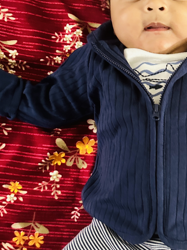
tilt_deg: -85.3
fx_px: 389
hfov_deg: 26.0
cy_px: 153
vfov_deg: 35.4
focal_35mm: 54
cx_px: 176
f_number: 1.78
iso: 1000
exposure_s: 1/30
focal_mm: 6.86
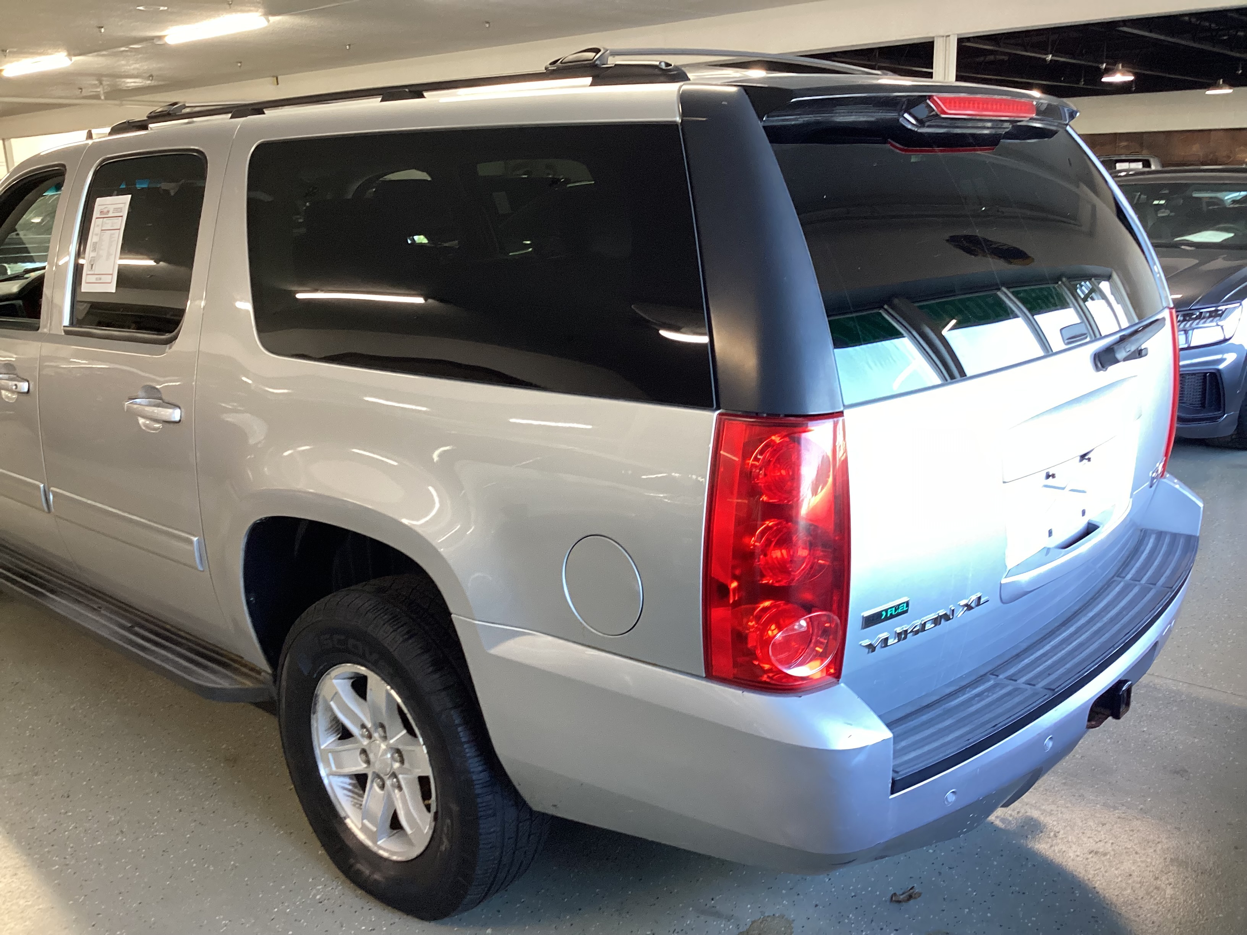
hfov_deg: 58.4
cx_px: 624
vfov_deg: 45.4
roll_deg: +1.1
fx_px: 1117
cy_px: 468
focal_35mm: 31
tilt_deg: -16.4
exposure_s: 1/50
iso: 160
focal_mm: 3.3
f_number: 2.4
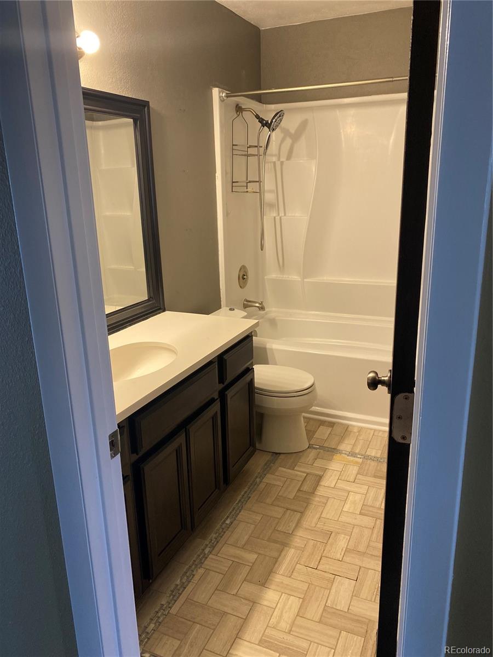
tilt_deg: -14.8
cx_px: 246
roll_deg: +1.2
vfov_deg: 67.3
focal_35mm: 26
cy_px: 328
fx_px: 494
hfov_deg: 53.1
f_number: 1.8
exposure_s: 1/60
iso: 160
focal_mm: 4.25
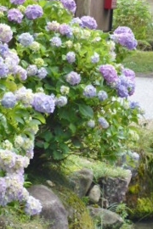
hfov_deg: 8.0
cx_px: 15
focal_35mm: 171
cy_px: 133
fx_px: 1090
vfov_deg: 12.0
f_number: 4.9
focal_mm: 12.3
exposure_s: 1/80
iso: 200
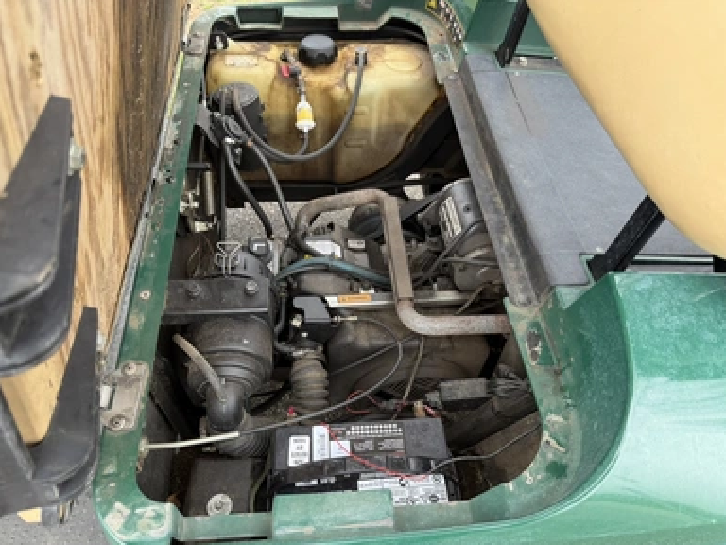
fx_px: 524
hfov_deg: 69.4
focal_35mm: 25
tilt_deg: -47.4
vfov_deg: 54.9
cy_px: 282
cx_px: 361
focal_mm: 6.76
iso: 80
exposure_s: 1/191
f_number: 1.78
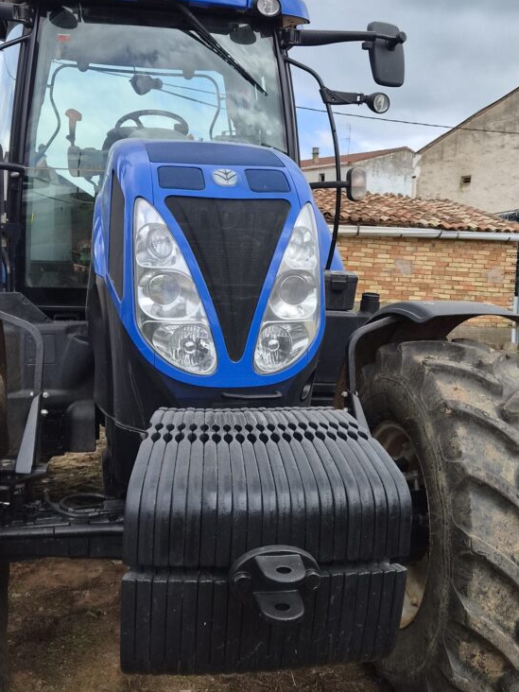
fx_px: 880
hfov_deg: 32.9
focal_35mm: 44
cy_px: 346
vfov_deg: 42.9
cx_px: 256
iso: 80
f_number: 1.8
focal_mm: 5.4
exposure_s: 1/2768
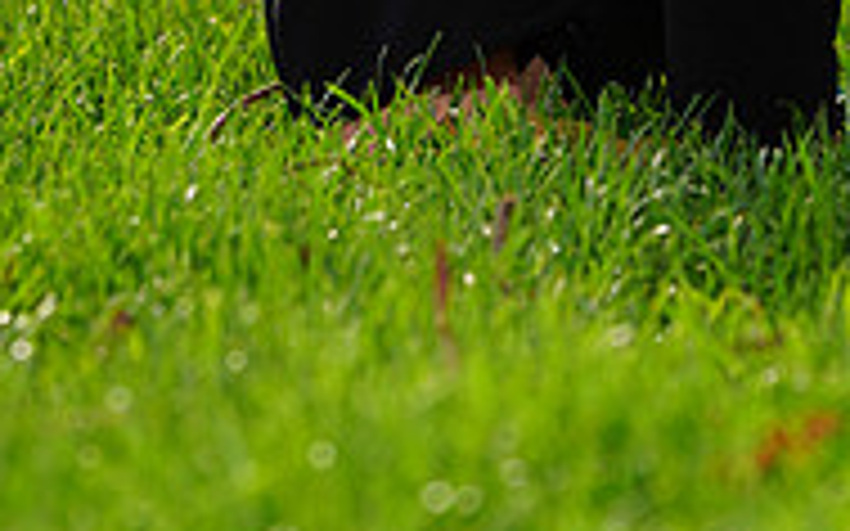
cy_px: -724
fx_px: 17693
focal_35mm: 764
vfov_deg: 1.7
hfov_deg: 2.8
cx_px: 432
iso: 100
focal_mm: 244
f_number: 8
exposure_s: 1/200
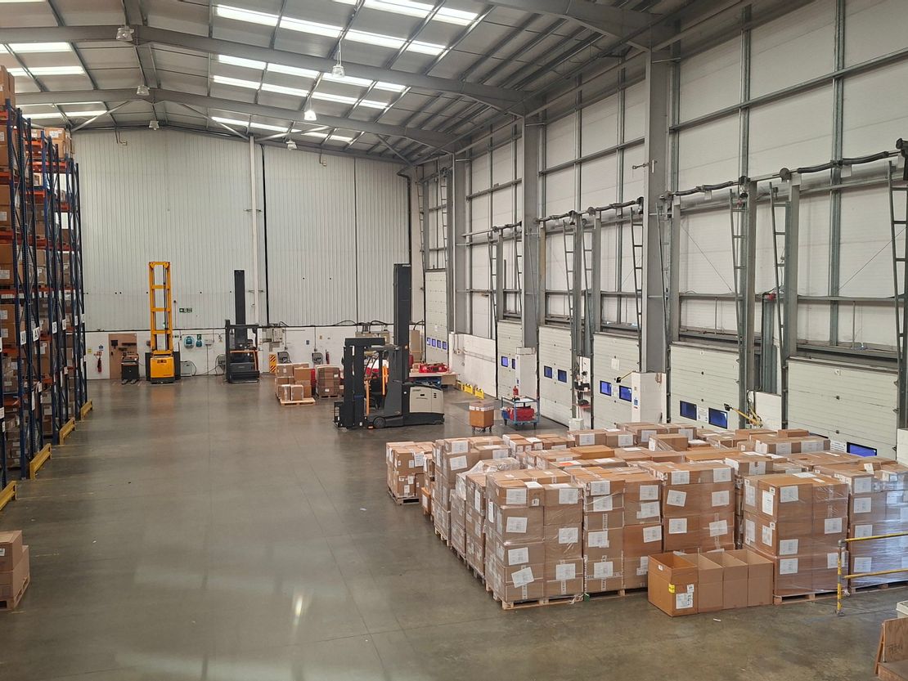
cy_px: 340
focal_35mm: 23
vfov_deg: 58.9
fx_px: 603
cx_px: 454
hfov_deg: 73.9
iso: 250
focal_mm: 5.54
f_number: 1.8
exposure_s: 1/120
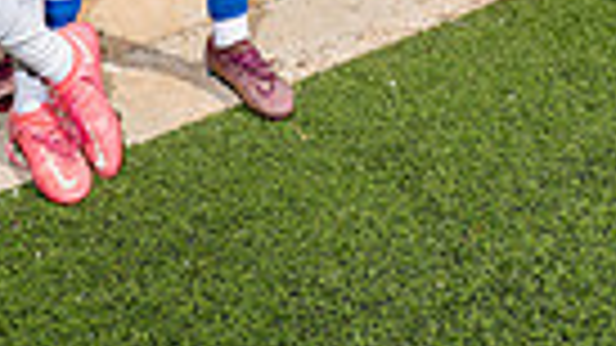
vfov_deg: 10.7
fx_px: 1519
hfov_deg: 22.9
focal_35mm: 93
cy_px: -535
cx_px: 306
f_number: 14
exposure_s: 1/250
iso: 100
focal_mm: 27
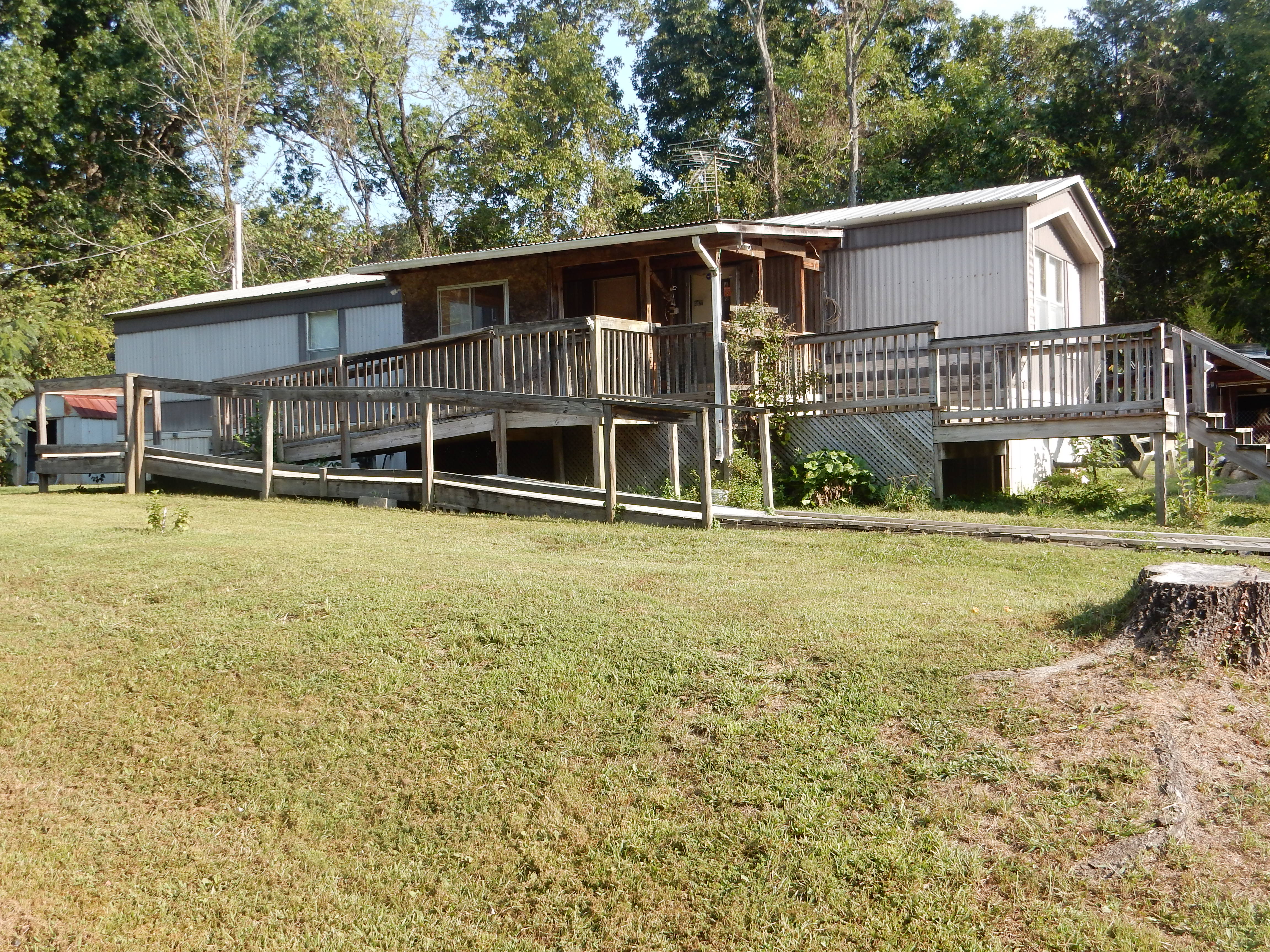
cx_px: 635
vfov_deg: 39.7
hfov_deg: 51.4
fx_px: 1321
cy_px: 476
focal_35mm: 36
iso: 125
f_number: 4
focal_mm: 6.4
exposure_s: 1/400
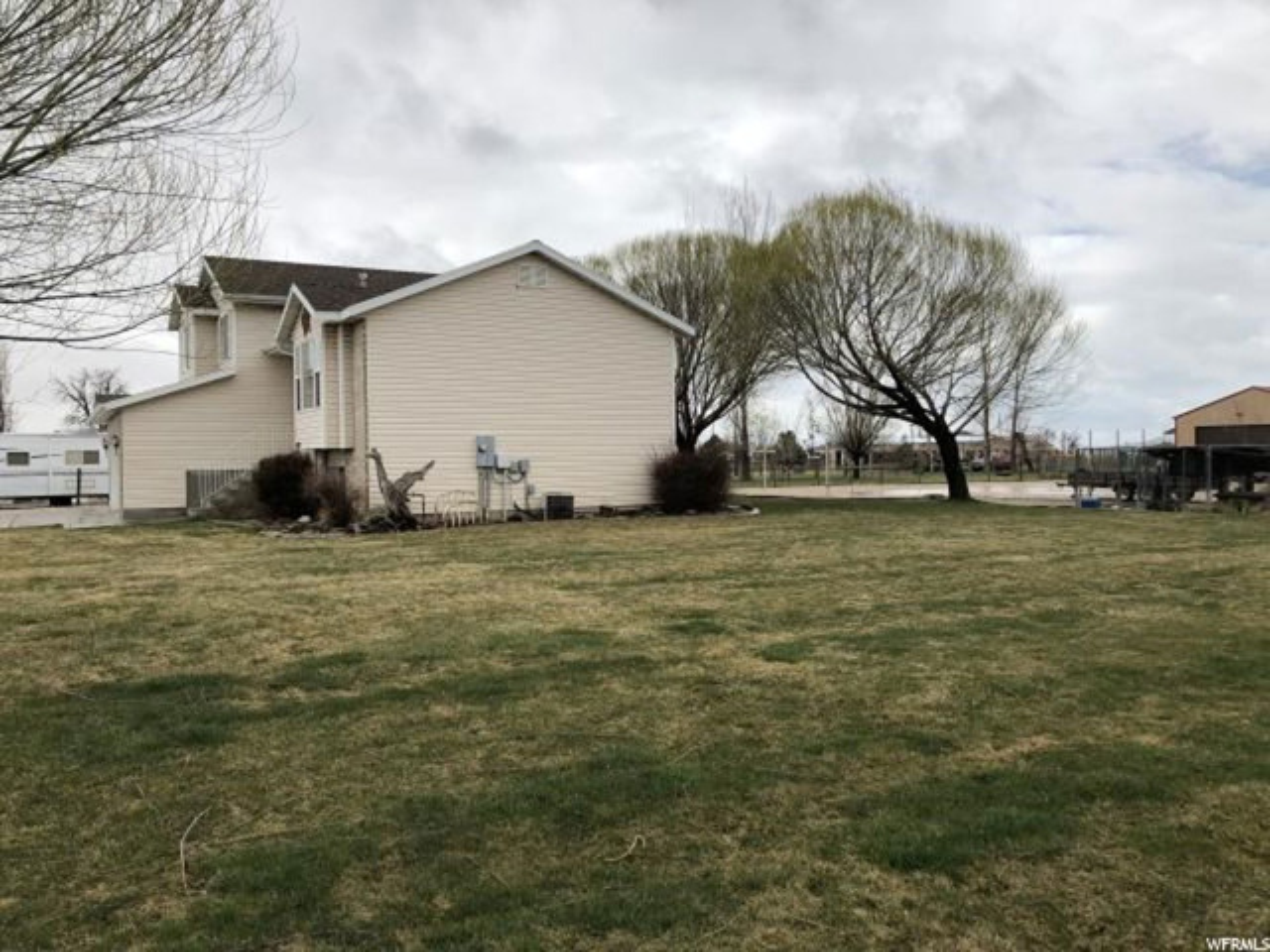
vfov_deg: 49.7
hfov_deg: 63.4
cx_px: 635
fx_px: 1027
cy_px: 476
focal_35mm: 28
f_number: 1.8
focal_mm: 4
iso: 20
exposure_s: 1/2088
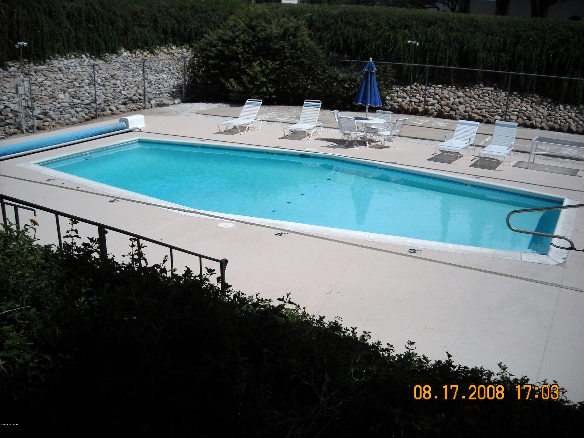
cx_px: 292
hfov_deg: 52.6
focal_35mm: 35
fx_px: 590
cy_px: 219
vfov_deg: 40.7
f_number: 5.6
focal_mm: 5.7
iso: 64
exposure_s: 1/1089
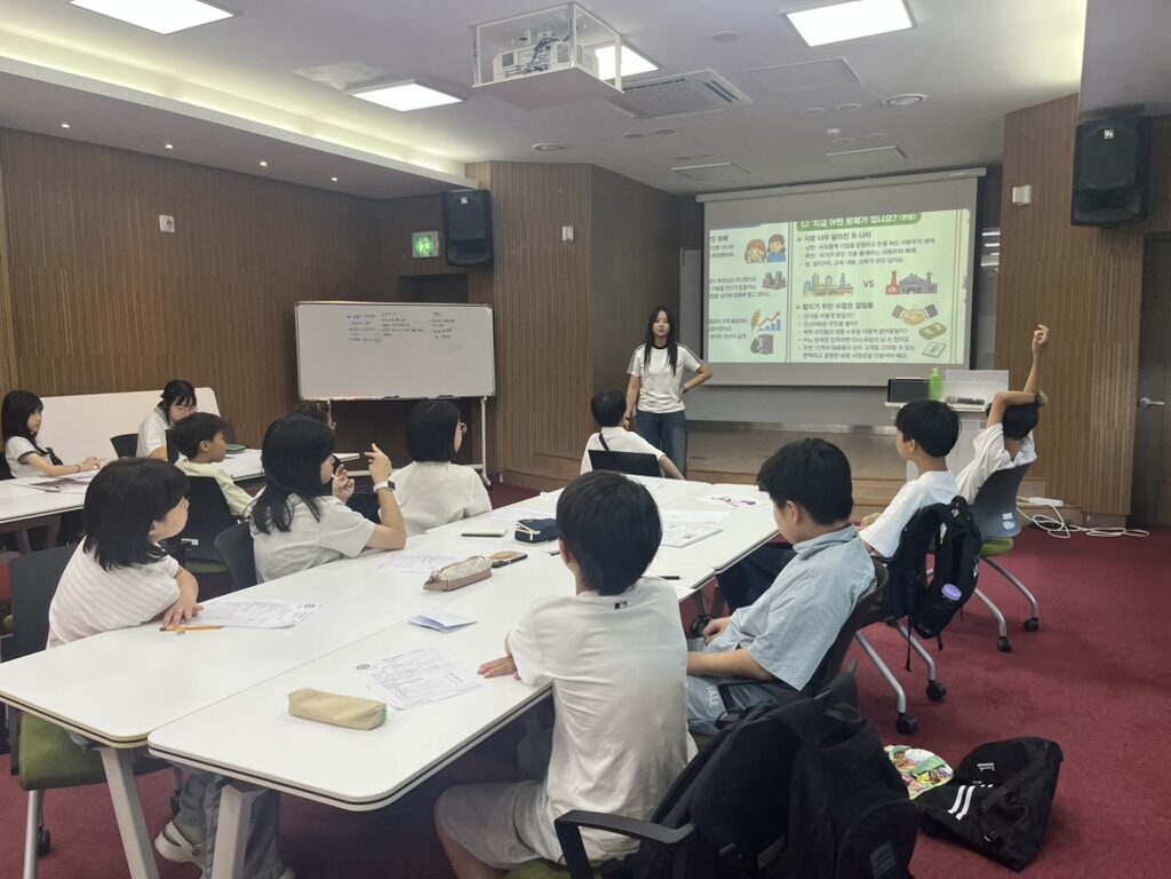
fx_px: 880
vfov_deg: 53.1
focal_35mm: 26
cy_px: 440
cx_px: 586
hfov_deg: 67.3
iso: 64
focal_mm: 5.1
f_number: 1.6
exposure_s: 1/120
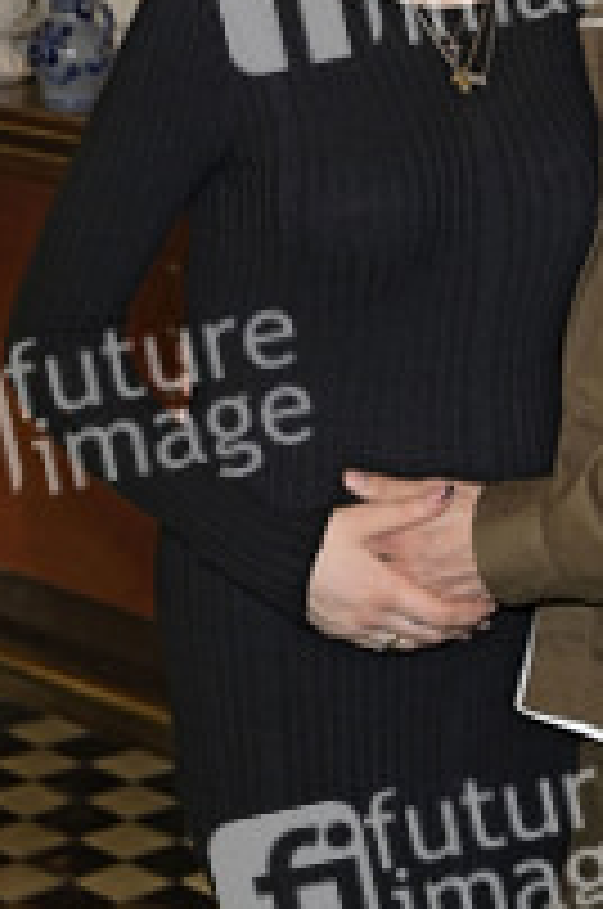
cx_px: 572
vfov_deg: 22.6
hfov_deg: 15.1
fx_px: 2244
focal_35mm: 89
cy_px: 194
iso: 2500
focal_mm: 45
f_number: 5
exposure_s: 1/50
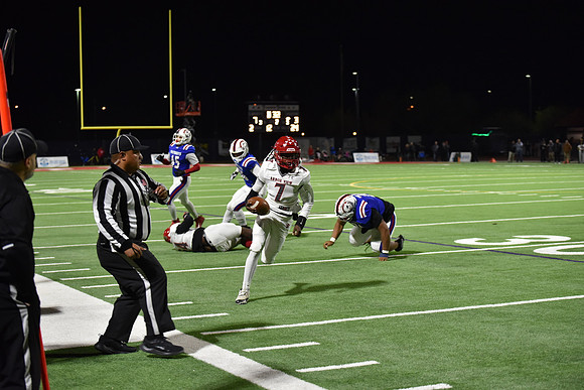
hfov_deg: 28.8
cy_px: 195
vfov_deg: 19.5
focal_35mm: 70
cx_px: 292
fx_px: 1136
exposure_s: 1/500
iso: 2500
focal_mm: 70
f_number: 2.8
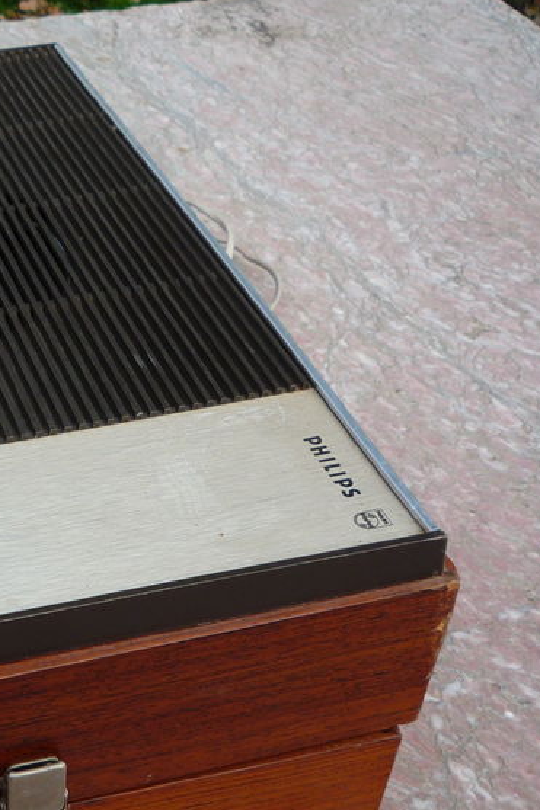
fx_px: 1261
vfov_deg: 35.3
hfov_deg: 22.7
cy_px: 541
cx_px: -64
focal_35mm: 56
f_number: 4
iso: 100
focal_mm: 5.2
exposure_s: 1/160
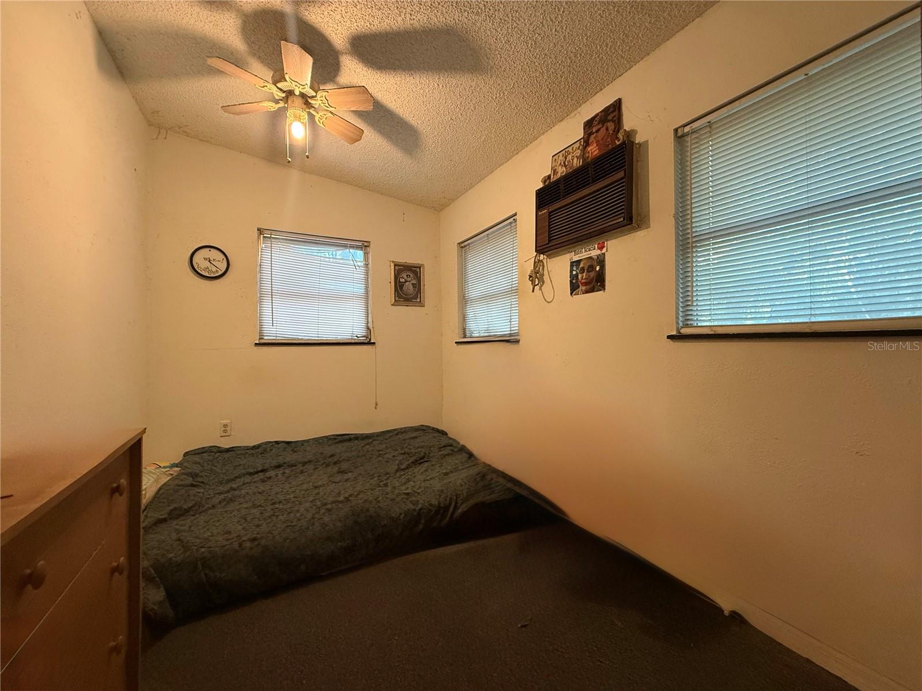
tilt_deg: +0.2
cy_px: 346
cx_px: 461
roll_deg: +0.7
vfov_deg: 85.7
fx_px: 373
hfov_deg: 102.1
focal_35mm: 14
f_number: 2.2
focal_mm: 2.22
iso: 400
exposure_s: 1/60
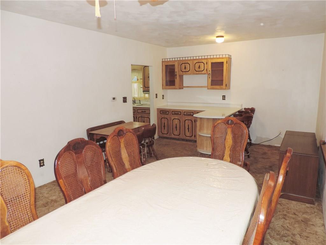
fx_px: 226
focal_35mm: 24
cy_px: 122
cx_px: 163
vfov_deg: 56.8
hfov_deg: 71.6
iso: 200
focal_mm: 4.3
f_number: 3
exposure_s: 1/30
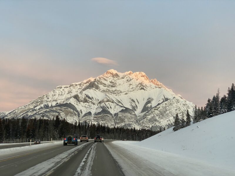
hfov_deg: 36.8
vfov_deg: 28.0
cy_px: 88
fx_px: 353
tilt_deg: +7.3
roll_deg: -3.2
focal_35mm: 52
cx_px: 118
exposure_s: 1/121
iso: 64
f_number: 2
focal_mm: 6
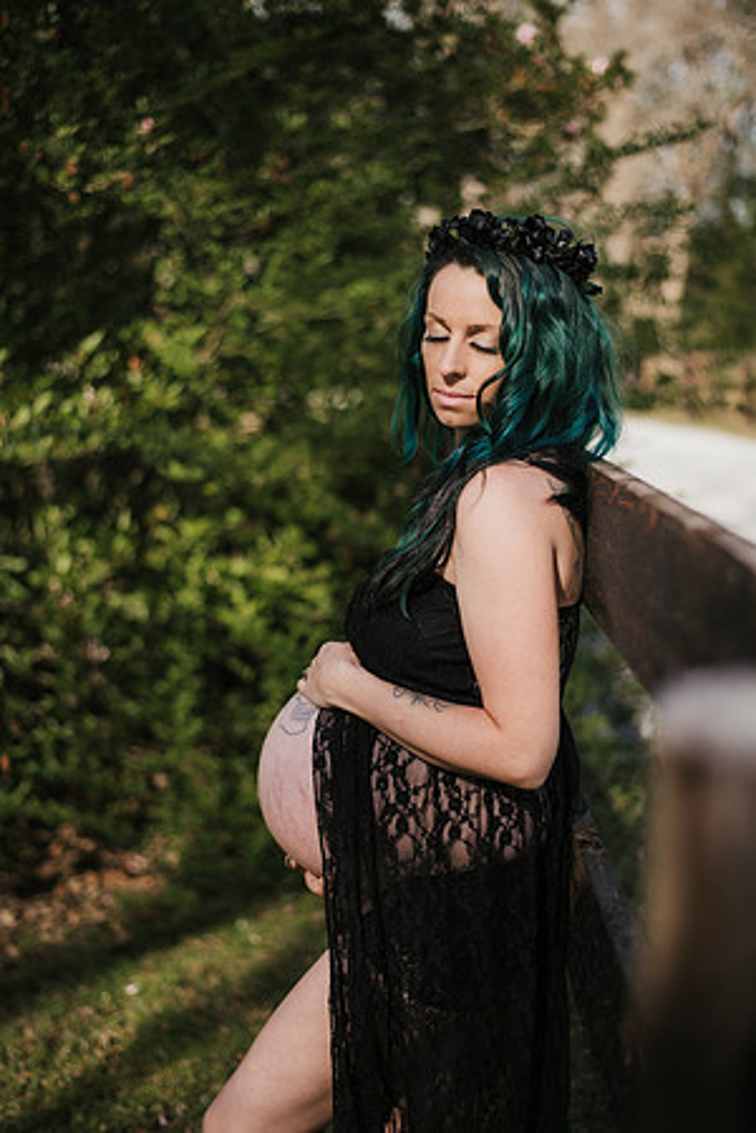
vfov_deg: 39.6
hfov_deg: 27.0
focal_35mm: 50
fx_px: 1575
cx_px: 378
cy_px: 566
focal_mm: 50
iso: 100
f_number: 2
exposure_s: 1/1600
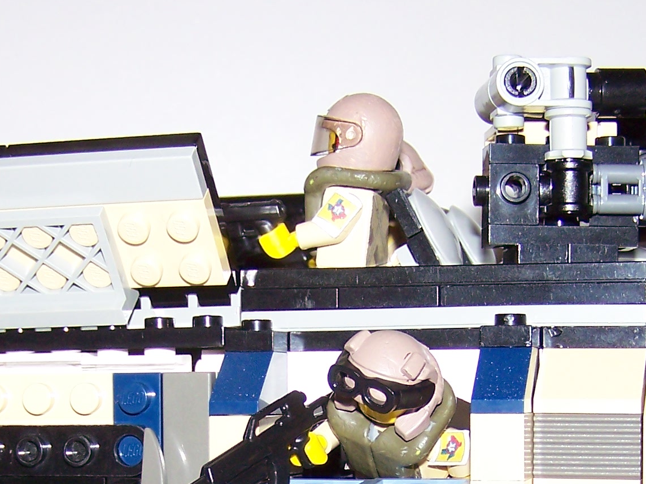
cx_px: 308
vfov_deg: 14.1
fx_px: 1904
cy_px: 557
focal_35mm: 102
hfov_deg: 19.3
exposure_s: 1/40
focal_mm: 6.3
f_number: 2.8
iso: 80
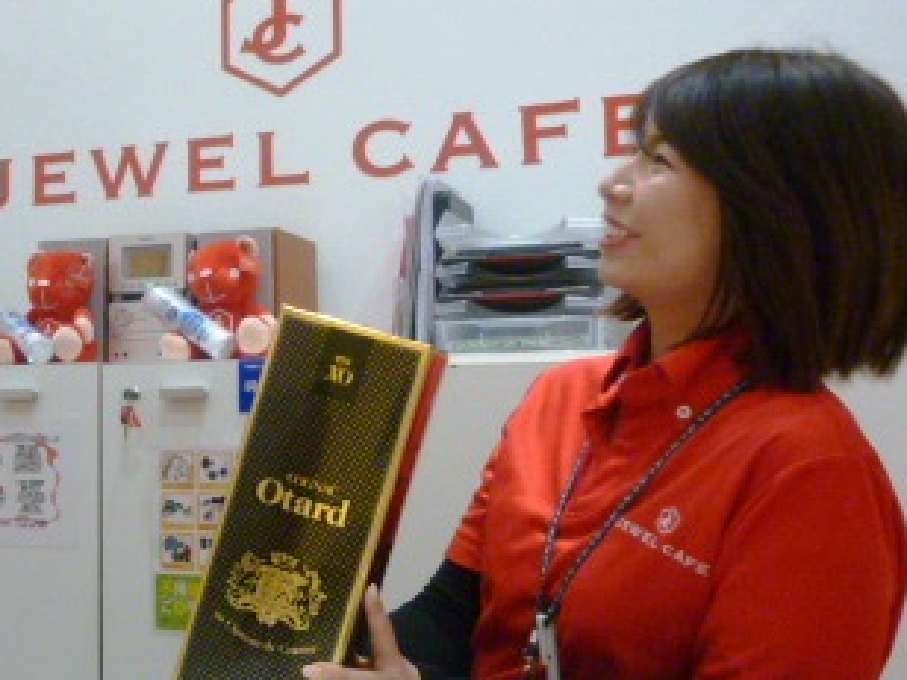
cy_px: 333
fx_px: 1362
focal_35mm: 52
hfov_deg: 34.7
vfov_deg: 28.0
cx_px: 85
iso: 400
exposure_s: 1/50
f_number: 3.1
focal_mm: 4.5
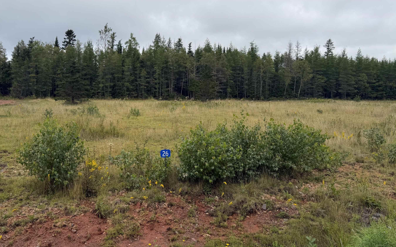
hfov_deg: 64.4
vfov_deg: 42.8
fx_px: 313
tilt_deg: -0.2
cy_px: 93
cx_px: 171
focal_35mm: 29
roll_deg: -1.8
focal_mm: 6.76
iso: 80
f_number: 1.78
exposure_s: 1/3759
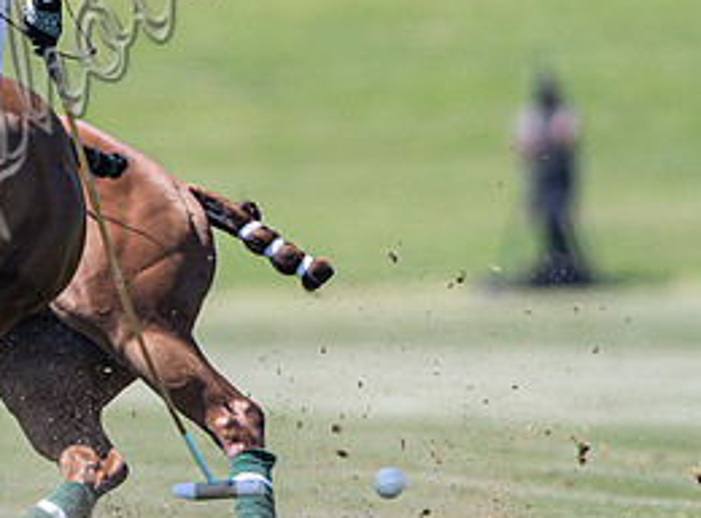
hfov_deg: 1.0
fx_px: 42212
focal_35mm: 2096
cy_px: 9
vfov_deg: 0.7
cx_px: -279
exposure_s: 1/2000
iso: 160
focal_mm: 400
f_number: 2.8
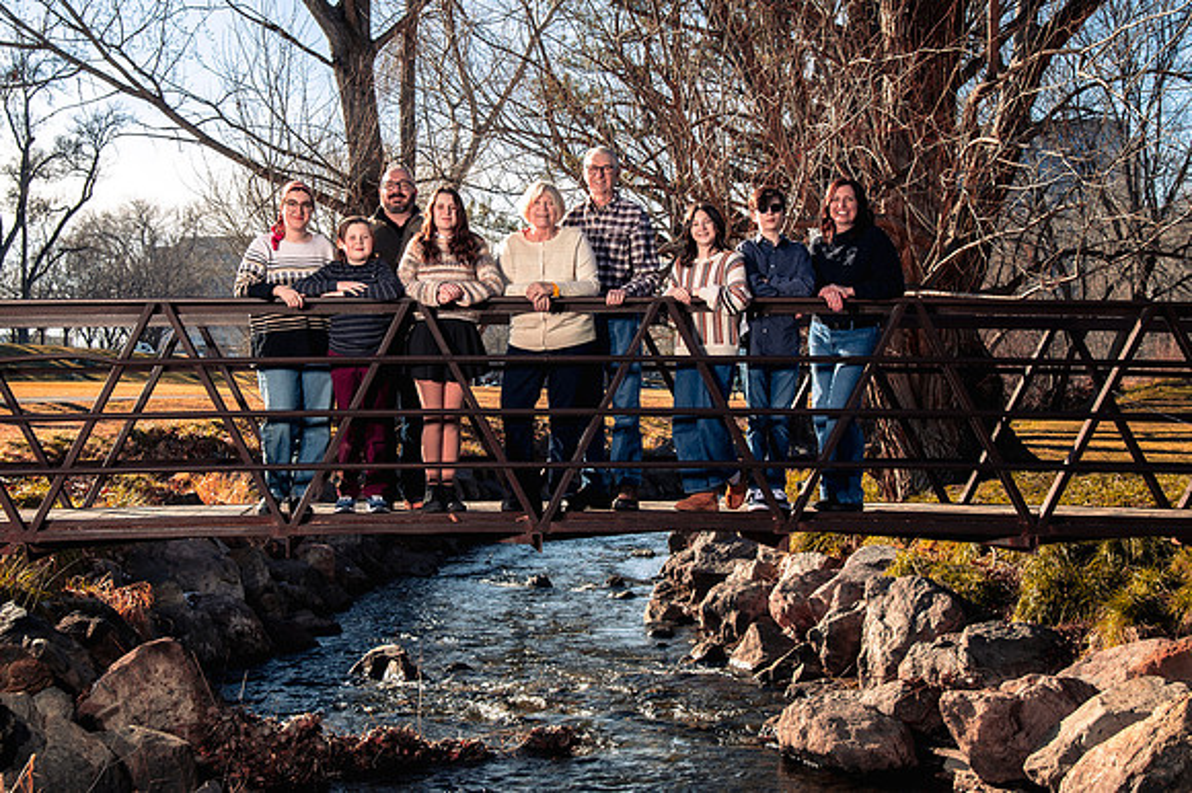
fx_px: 1815
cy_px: 325
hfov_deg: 36.3
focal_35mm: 55
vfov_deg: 24.6
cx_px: 528
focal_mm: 46
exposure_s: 1/250
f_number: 9
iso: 200
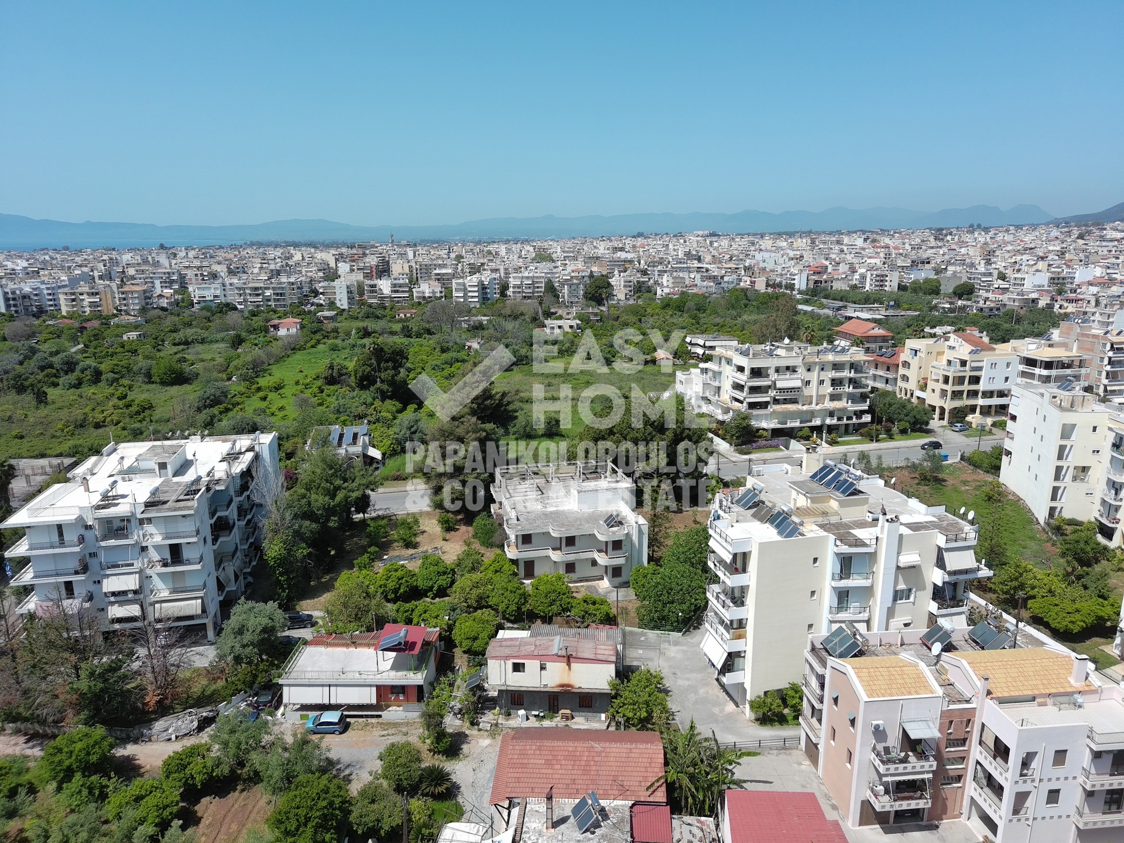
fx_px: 747
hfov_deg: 73.9
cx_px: 562
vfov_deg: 58.9
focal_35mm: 23
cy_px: 422
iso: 107
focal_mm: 6.67
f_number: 1.9
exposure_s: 1/3704
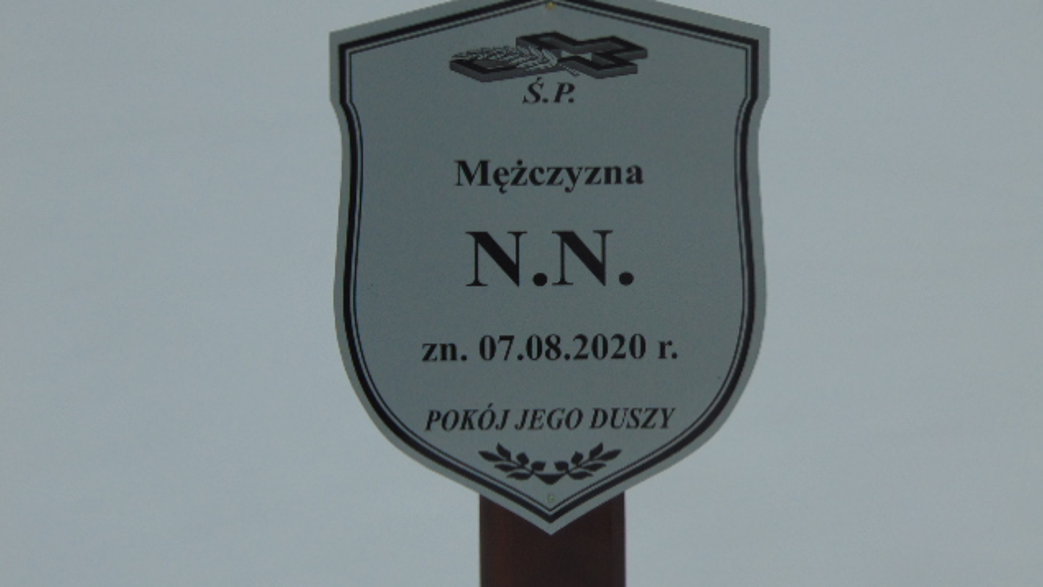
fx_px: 4977
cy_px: 306
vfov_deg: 6.7
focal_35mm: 180
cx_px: 519
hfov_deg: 12.0
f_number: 4
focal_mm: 29.5
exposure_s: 1/800
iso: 80
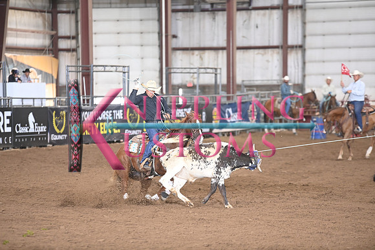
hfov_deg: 10.3
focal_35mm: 200
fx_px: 2084
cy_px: 125
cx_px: 188
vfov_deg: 6.9
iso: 2500
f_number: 3.2
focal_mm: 200
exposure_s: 1/250
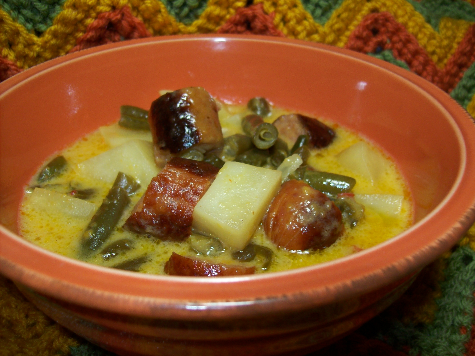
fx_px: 494
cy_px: 178
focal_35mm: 36
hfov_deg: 51.4
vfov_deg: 39.6
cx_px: 238
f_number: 2.7
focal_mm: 6
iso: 80
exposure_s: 1/64
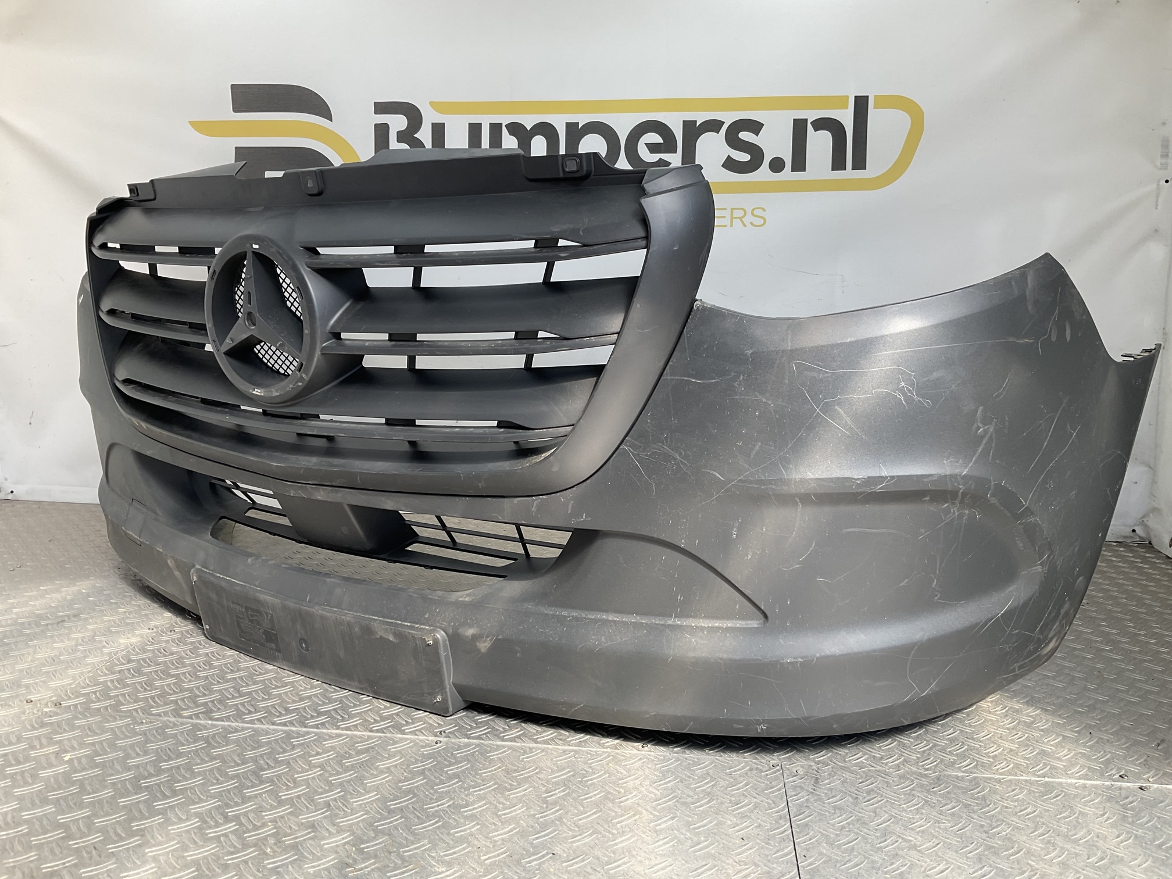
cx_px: 586
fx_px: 982
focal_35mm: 29
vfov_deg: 48.2
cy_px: 440
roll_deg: -2.6
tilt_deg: -9.6
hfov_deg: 61.7
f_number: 1.8
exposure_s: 1/235
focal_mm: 3
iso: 16
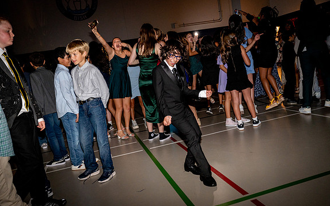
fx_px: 288
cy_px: 105
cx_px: 166
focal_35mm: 32
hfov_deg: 59.7
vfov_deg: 39.4
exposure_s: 1/100
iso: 1250
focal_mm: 31
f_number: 4
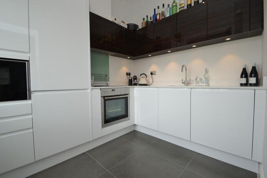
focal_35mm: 15
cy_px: 89
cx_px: 134
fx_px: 111
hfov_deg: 100.4
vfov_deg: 77.4
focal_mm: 10
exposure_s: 1/125
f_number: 5.6
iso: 360
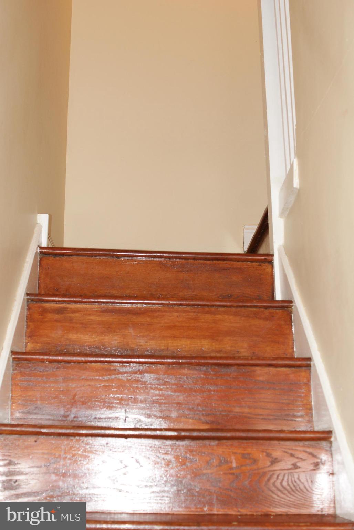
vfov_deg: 37.8
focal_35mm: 52
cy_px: 265
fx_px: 772
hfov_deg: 25.8
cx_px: 177
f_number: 4
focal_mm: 35
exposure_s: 1/60
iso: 400
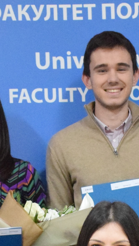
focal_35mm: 151
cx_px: 137
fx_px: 989
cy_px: 275
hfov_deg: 8.0
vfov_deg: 13.9
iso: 6400
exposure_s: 1/40
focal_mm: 25
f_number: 4
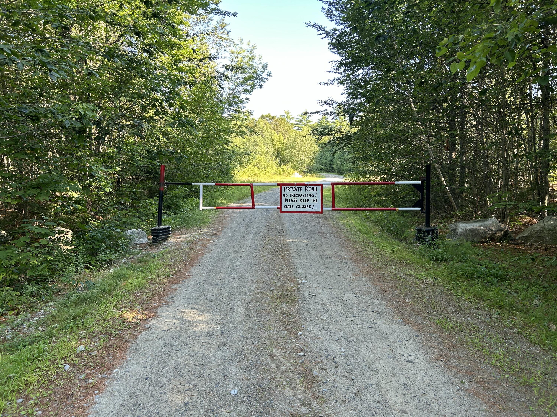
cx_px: 278
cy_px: 208
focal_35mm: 26
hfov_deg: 67.3
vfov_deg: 53.1
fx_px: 418
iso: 40
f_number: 1.5
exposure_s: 1/170
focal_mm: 5.7
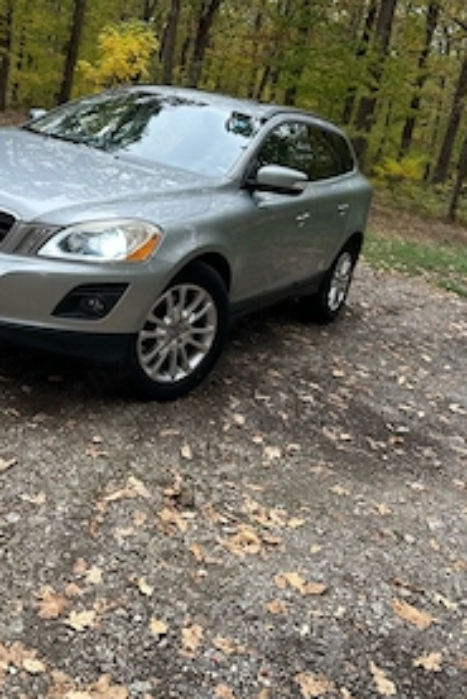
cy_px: 209
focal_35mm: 36
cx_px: 159
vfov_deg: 51.7
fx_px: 700
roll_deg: -12.5
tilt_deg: -5.6
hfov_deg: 36.6
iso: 80
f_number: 1.78
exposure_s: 1/166
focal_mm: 6.86
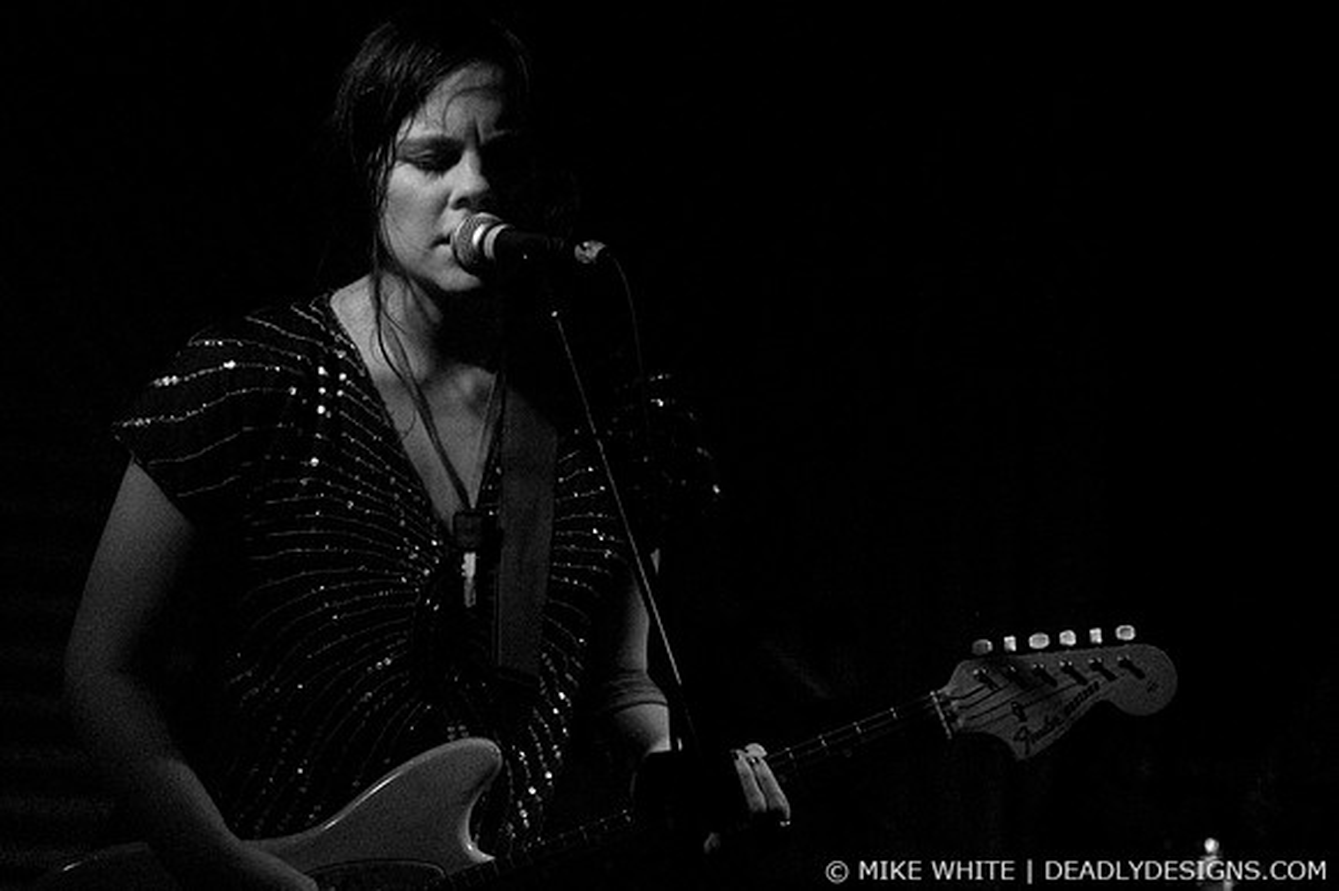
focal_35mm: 87
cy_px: 446
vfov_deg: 15.7
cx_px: 670
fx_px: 3234
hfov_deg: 23.4
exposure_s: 1/125
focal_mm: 58
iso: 1600
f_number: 3.2
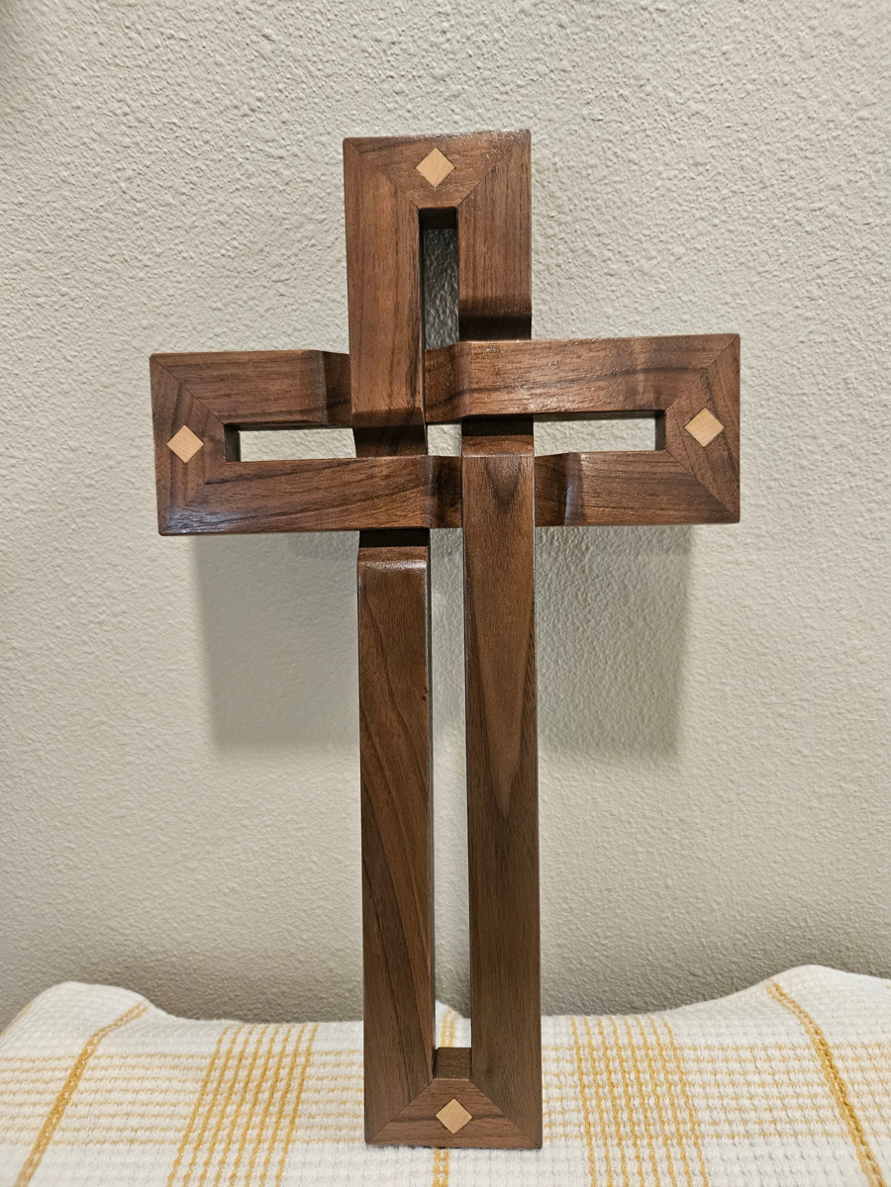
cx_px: 446
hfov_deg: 58.9
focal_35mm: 23
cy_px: 594
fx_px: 789
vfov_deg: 73.9
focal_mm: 5.4
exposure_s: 1/120
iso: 500
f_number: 1.8
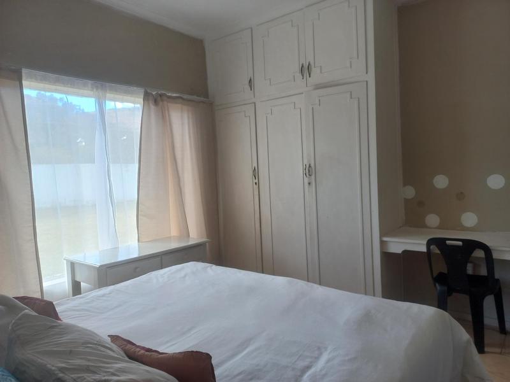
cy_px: 191
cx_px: 255
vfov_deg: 54.9
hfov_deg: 69.4
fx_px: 368
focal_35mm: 25
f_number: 1.8
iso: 40
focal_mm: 4.6
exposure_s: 1/50
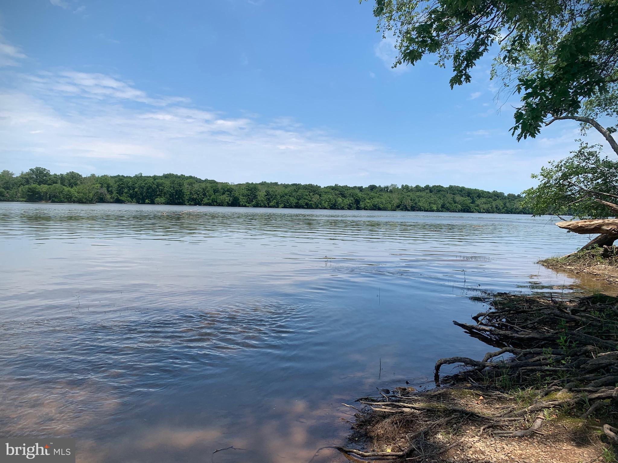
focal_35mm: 26
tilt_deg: -2.0
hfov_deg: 67.3
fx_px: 464
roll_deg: -1.0
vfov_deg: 53.1
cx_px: 309
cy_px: 232
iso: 25
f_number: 1.8
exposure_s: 1/2421
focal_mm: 4.25
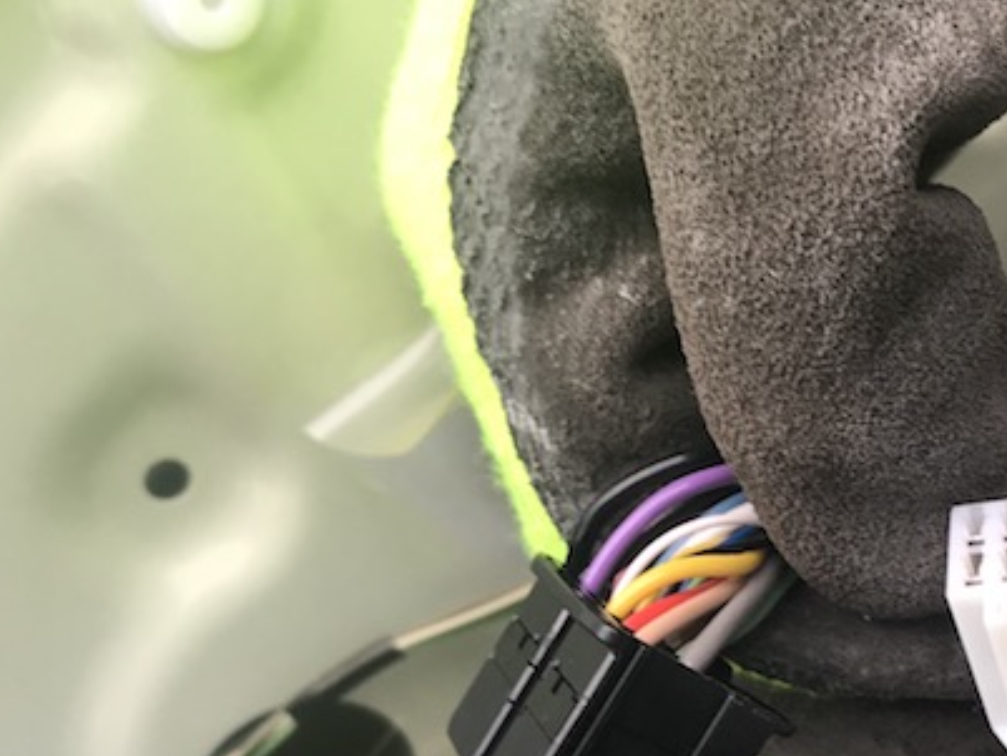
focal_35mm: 67
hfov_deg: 28.4
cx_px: 794
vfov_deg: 21.6
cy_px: 638
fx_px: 1950
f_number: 1.8
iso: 25
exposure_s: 1/120
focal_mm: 3.99
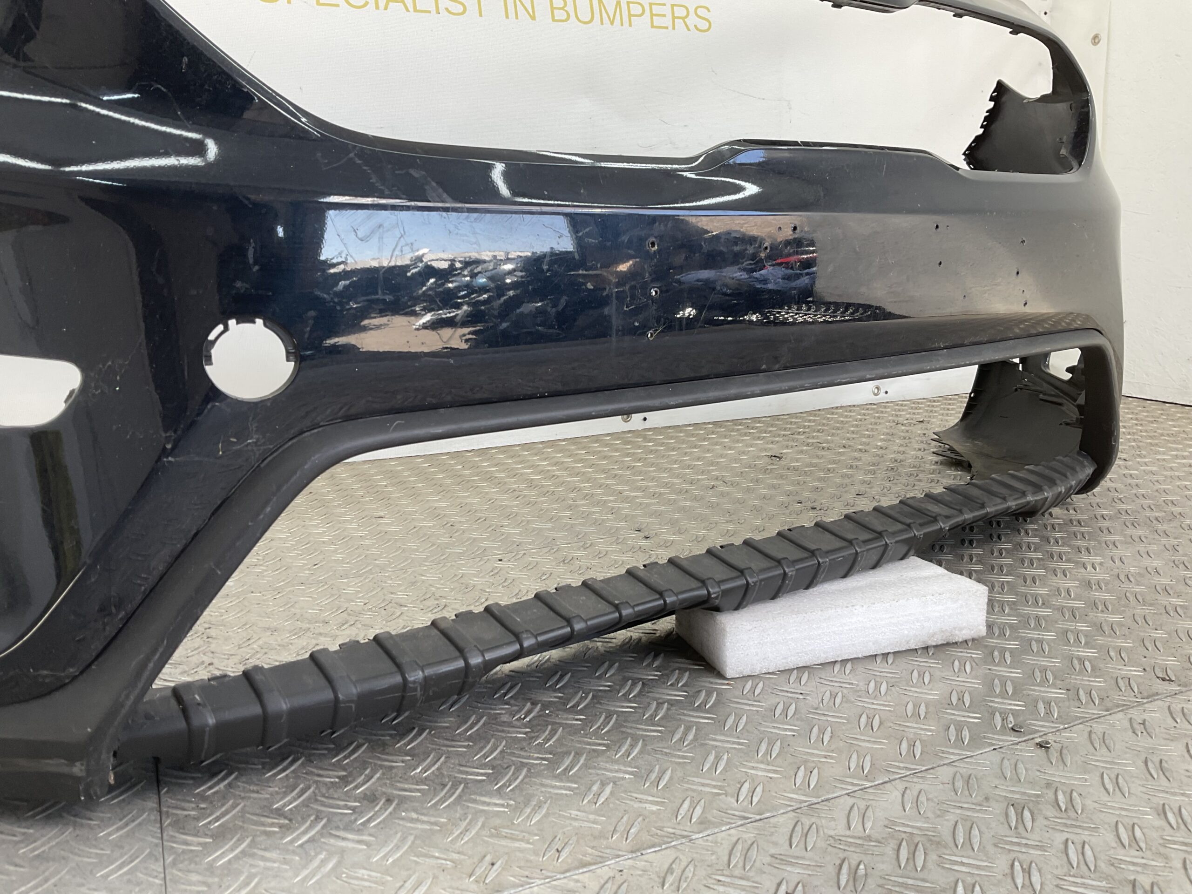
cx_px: 596
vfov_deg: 48.2
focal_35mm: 29
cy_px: 447
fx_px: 999
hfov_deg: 61.7
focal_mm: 3
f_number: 1.8
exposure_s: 1/100
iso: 20
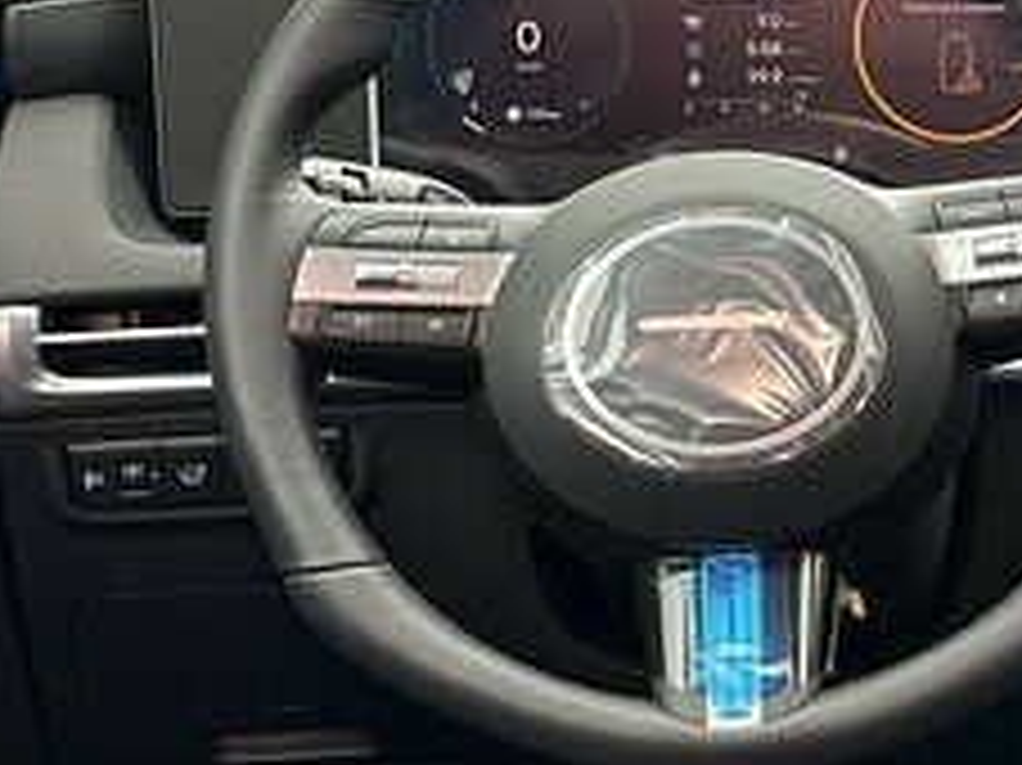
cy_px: 477
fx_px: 3423
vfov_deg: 12.7
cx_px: 977
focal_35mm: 116
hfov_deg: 16.7
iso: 200
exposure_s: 1/60
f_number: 1.78
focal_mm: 6.76
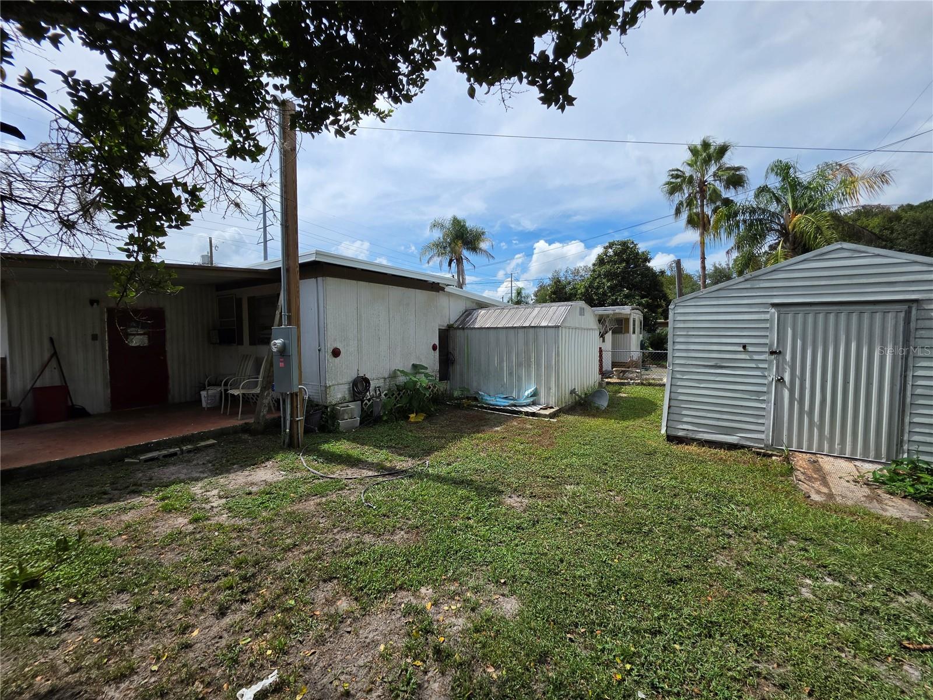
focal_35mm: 13
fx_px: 350
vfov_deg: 89.9
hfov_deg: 106.2
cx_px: 466
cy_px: 350
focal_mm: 2.2
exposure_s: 1/2657
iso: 40
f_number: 1.9
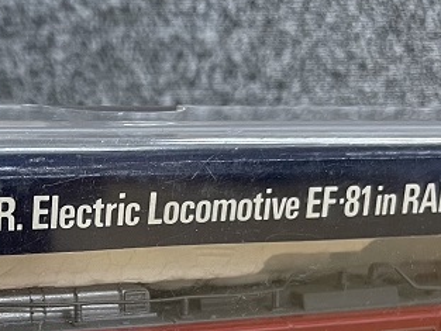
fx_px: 1058
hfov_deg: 22.7
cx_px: 7
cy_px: 396
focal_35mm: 83
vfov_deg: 17.0
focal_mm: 4.2
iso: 80
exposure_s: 1/52
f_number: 1.6
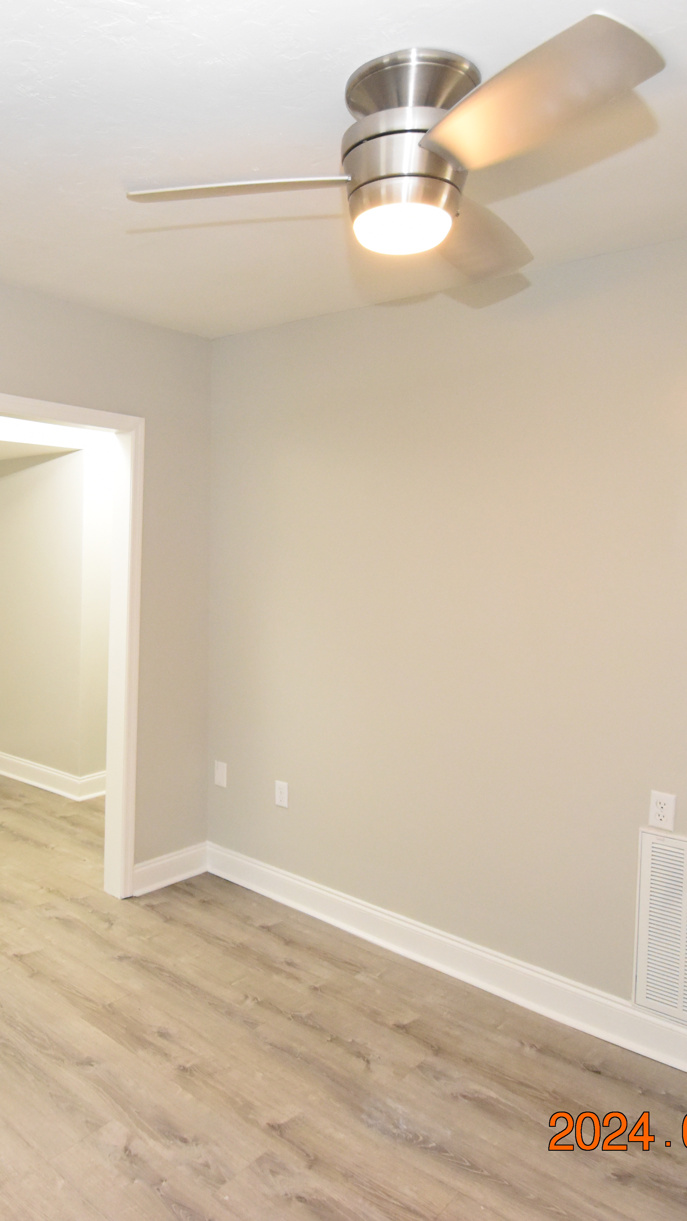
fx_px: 777
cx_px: 205
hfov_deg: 46.6
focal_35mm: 24
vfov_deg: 76.3
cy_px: 604
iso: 2800
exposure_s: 1/60
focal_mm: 10
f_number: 3.5
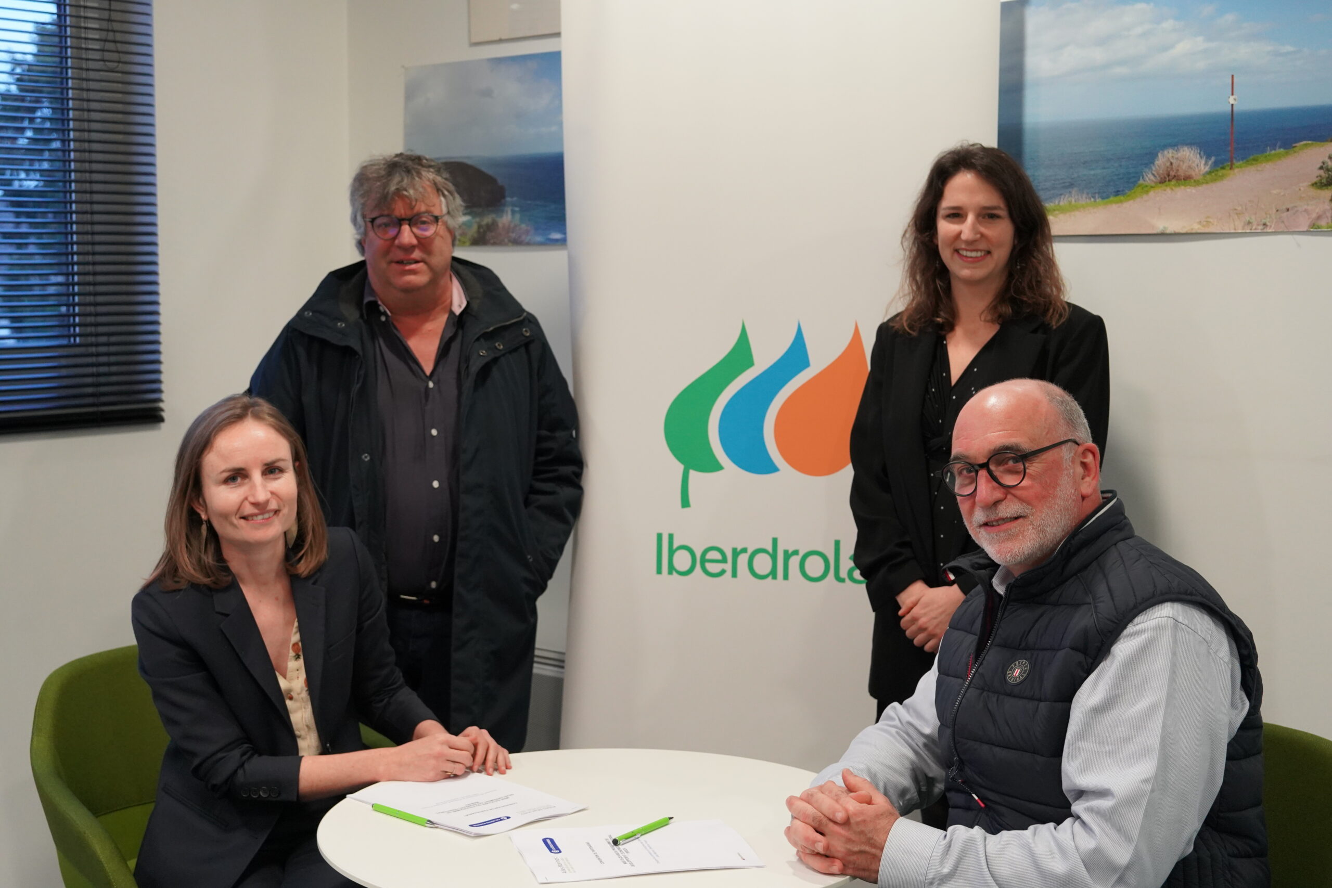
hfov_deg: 39.6
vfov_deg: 27.0
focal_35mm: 50
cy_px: 444
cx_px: 666
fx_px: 1850
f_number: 5.6
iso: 3200
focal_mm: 50
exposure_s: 1/160
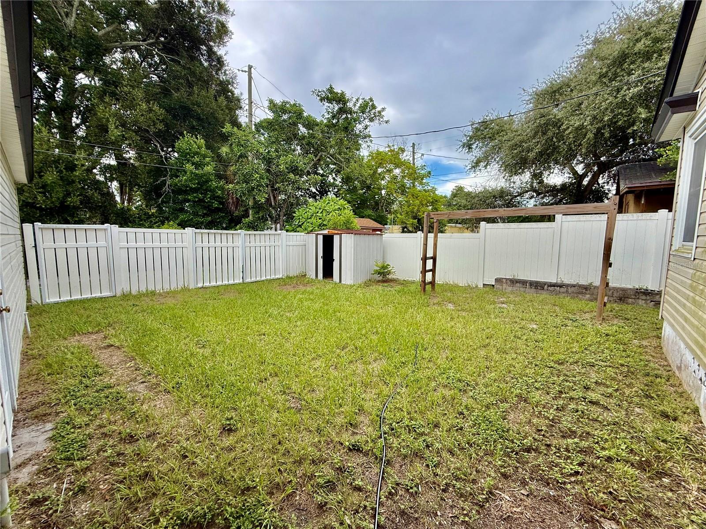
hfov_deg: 102.1
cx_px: 353
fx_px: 286
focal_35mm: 14
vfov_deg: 85.7
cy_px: 264
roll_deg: -0.8
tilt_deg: -4.2
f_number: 2.2
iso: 50
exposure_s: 1/442
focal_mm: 2.22
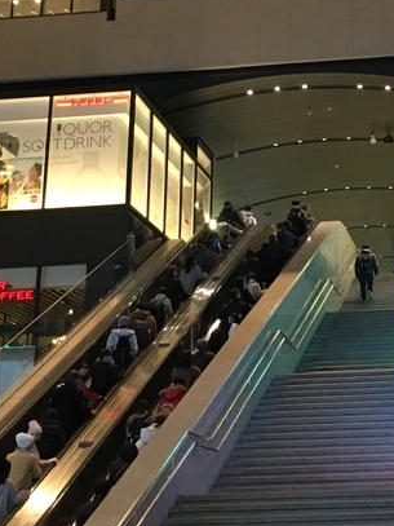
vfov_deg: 26.5
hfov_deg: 19.7
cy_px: 178
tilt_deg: +19.2
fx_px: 1108
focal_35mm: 73
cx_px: 364
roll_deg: +0.7
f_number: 2.2
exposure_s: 1/30
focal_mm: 4.15
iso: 160
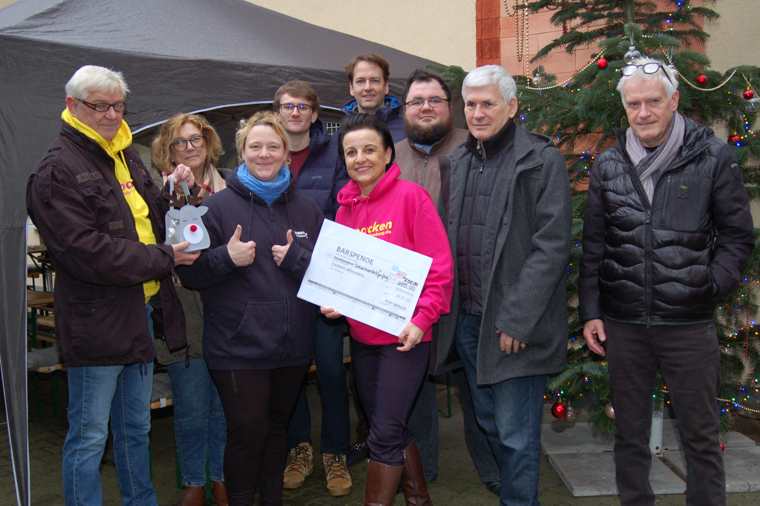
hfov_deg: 46.4
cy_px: 253
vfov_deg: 31.8
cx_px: 380
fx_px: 886
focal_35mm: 42
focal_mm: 28
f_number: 4
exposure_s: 1/60
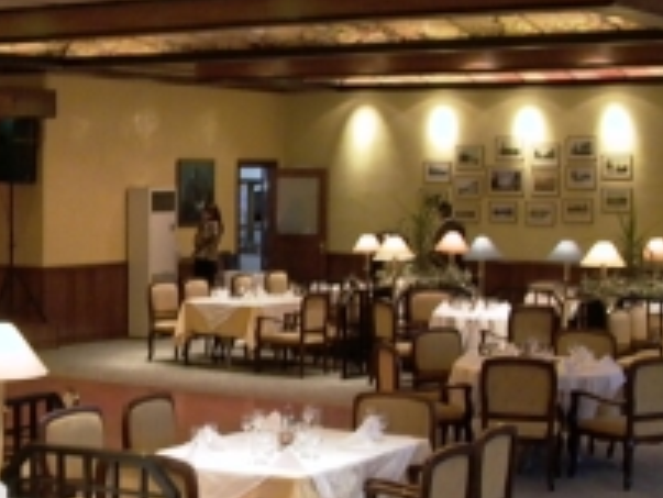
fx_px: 1571
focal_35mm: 82
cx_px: 56
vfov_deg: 18.0
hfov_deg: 23.2
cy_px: 200
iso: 100
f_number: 2.04
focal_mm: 7.13
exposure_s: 1/8
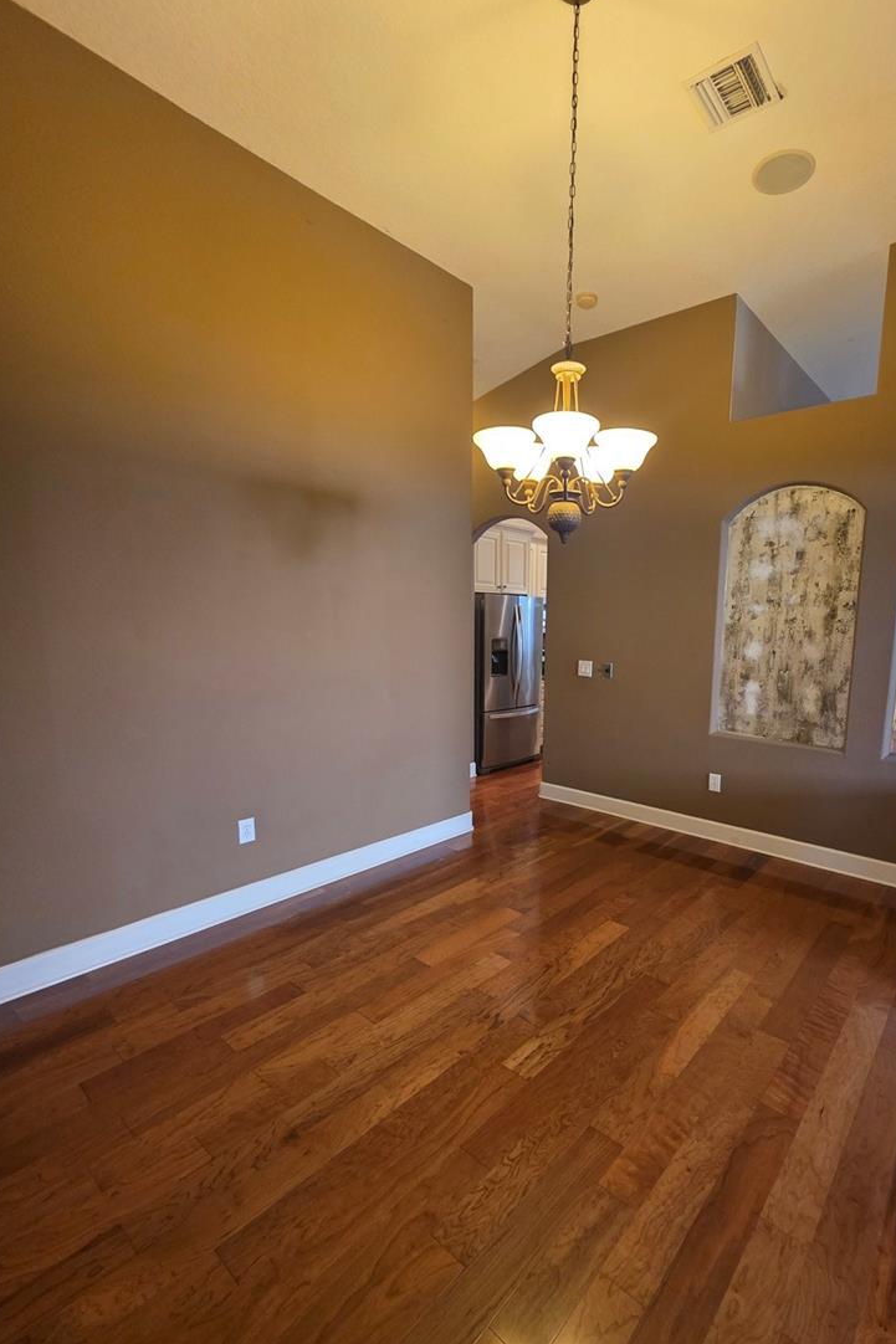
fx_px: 560
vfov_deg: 100.2
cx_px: 552
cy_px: 719
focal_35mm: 15
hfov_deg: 76.1
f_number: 1.9
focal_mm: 2.2
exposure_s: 1/60
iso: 320
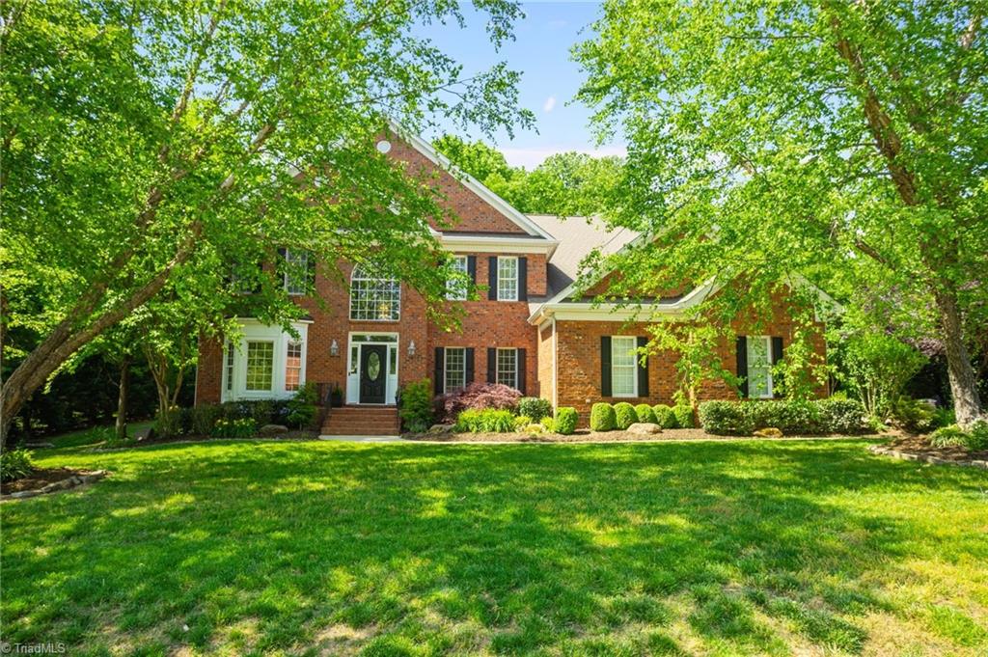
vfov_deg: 57.1
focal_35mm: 22
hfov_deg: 78.6
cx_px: 494
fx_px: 603
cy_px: 328
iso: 125
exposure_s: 1/125
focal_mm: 22
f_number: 8
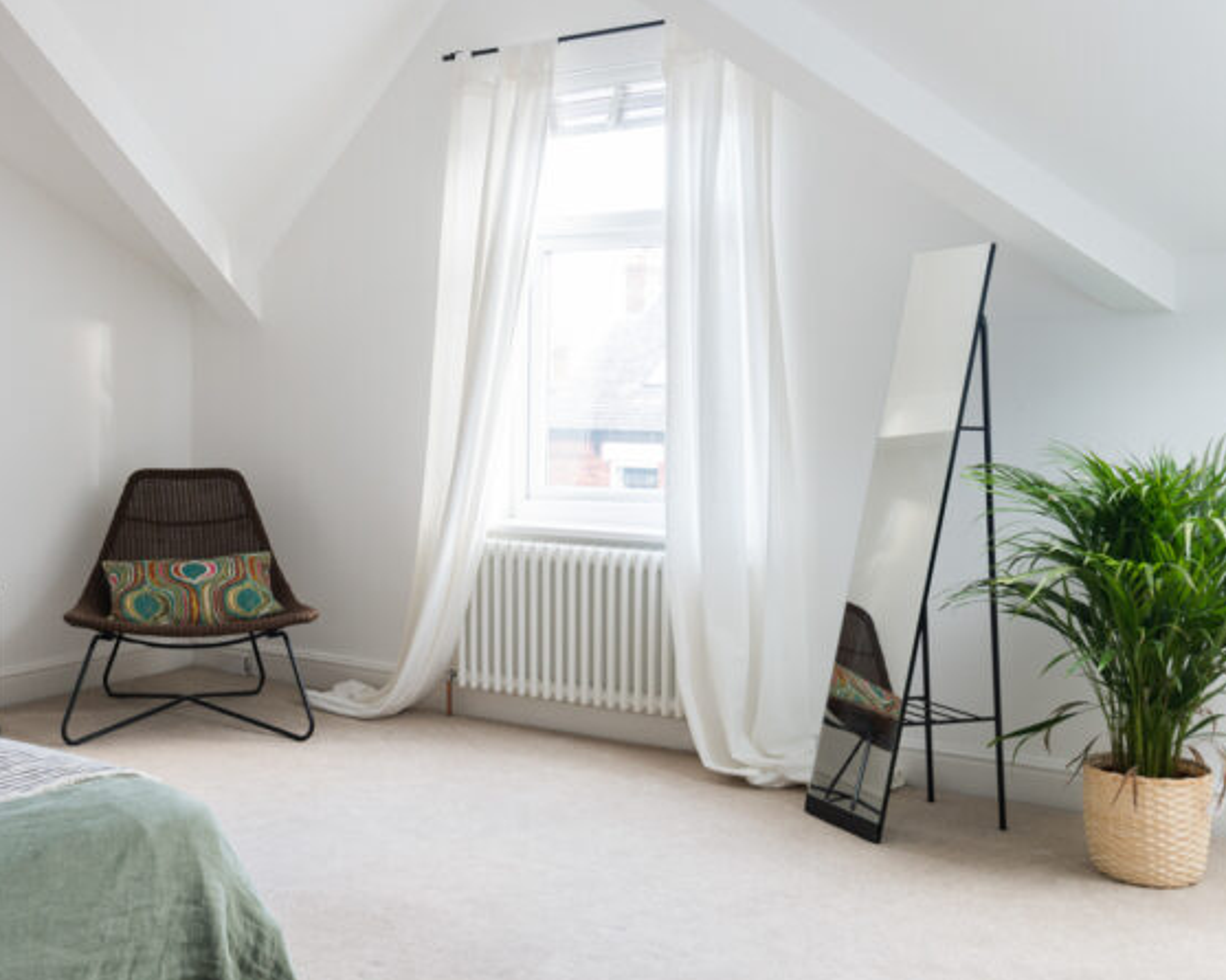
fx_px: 1523
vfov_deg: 35.5
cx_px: 327
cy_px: 369
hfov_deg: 42.7
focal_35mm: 42
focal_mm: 24
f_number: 8
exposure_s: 1/13
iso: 320
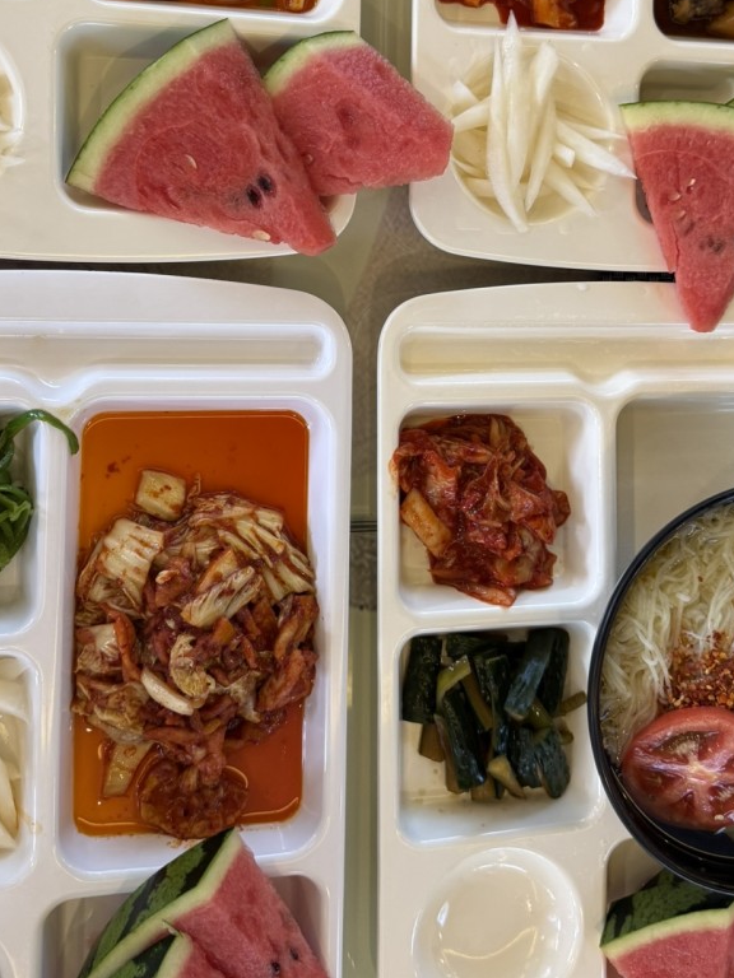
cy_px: 307
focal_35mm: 40
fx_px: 1131
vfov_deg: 45.9
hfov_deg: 36.0
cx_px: 362
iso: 200
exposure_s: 1/121
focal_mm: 6.76
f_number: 1.78
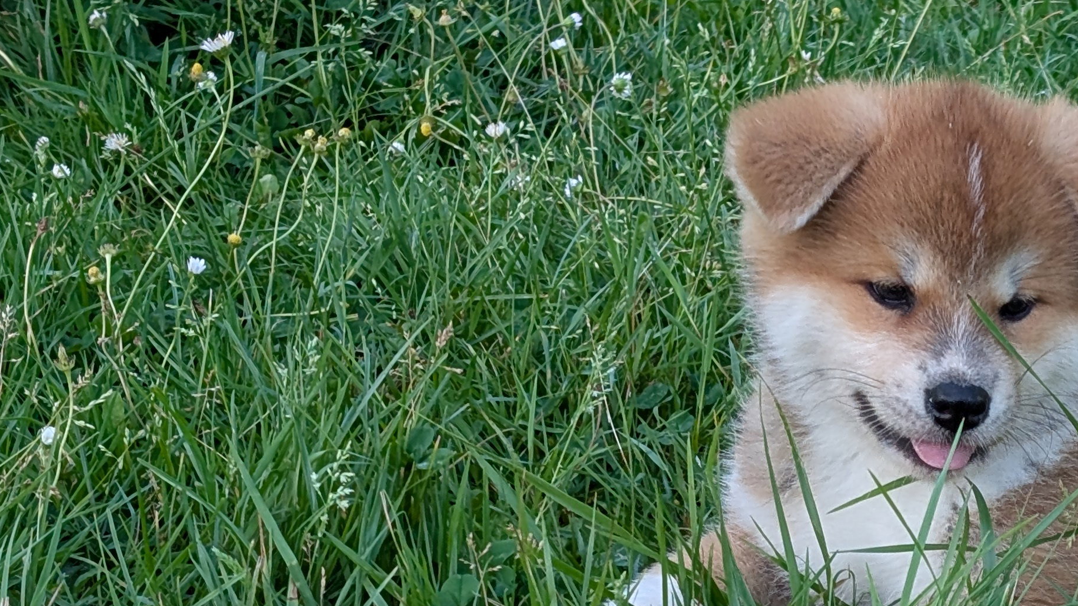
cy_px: 616
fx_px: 3401
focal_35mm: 119
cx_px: 933
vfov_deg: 10.1
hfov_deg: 17.8
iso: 19
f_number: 1.68
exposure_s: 1/173
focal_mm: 6.9
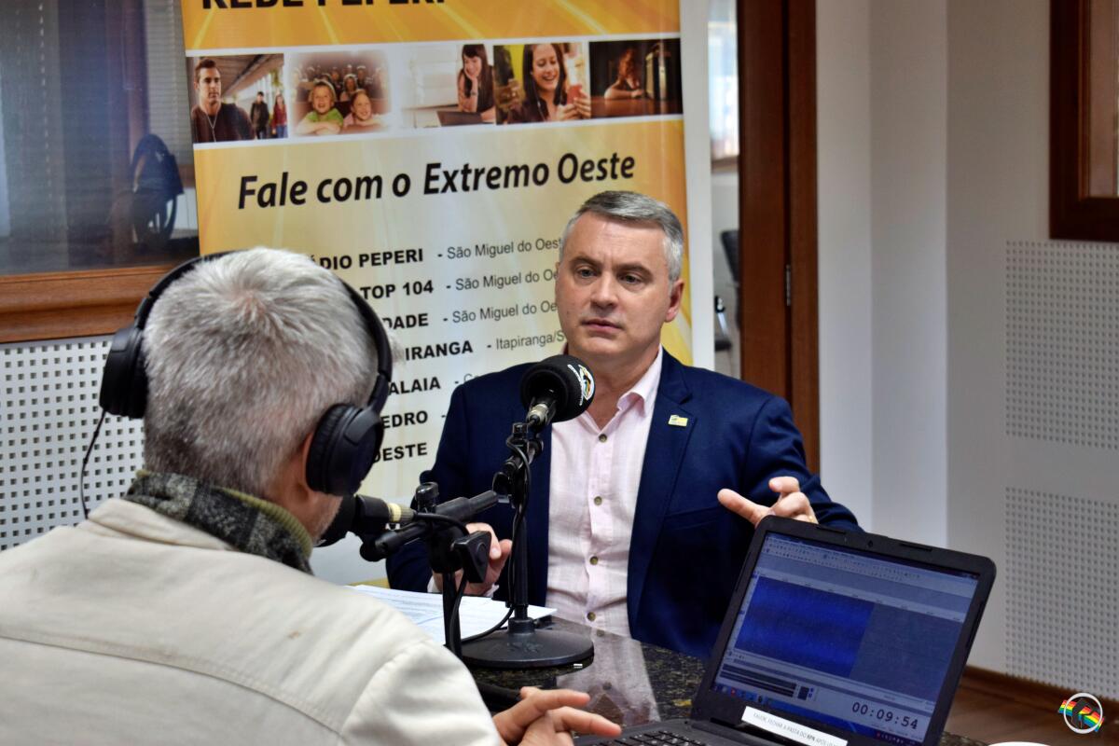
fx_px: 2331
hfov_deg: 27.0
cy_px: 373
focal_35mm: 75
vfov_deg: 18.2
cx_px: 560
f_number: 5.6
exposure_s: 1/60
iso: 800
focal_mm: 50
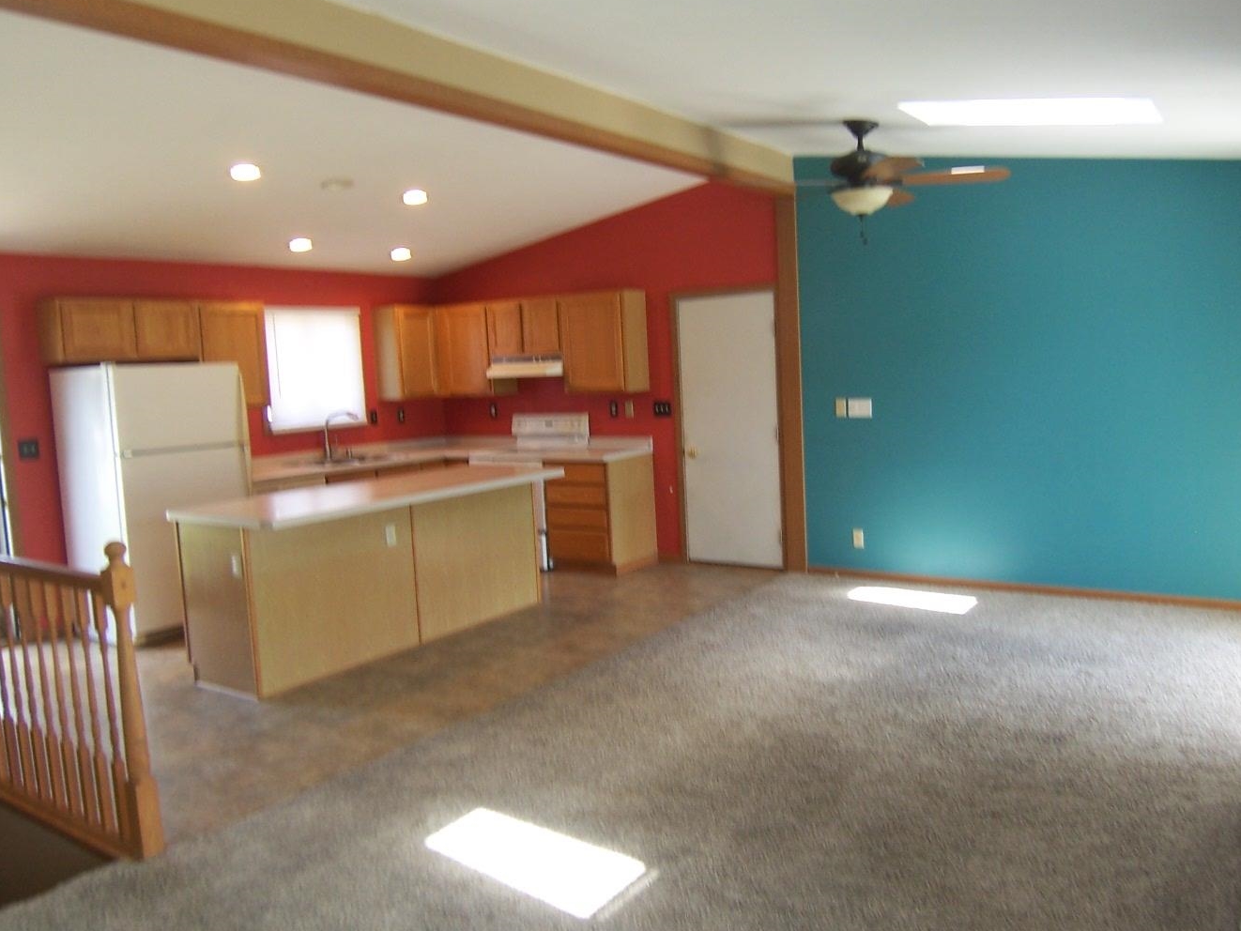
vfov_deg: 51.4
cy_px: 472
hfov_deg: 65.2
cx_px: 666
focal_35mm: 27
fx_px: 968
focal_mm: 3.8
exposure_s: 1/40
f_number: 2.8
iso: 64
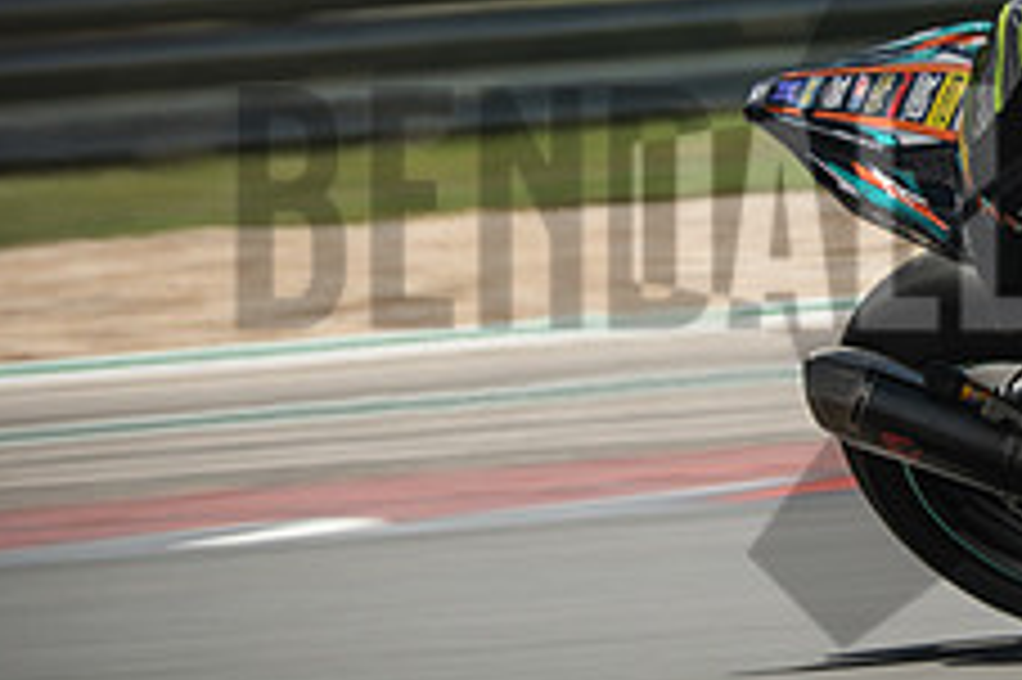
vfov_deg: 1.0
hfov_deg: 1.4
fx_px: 40594
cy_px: 214
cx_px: 1184
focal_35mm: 1431
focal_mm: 372.6
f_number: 8
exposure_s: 1/250
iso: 160
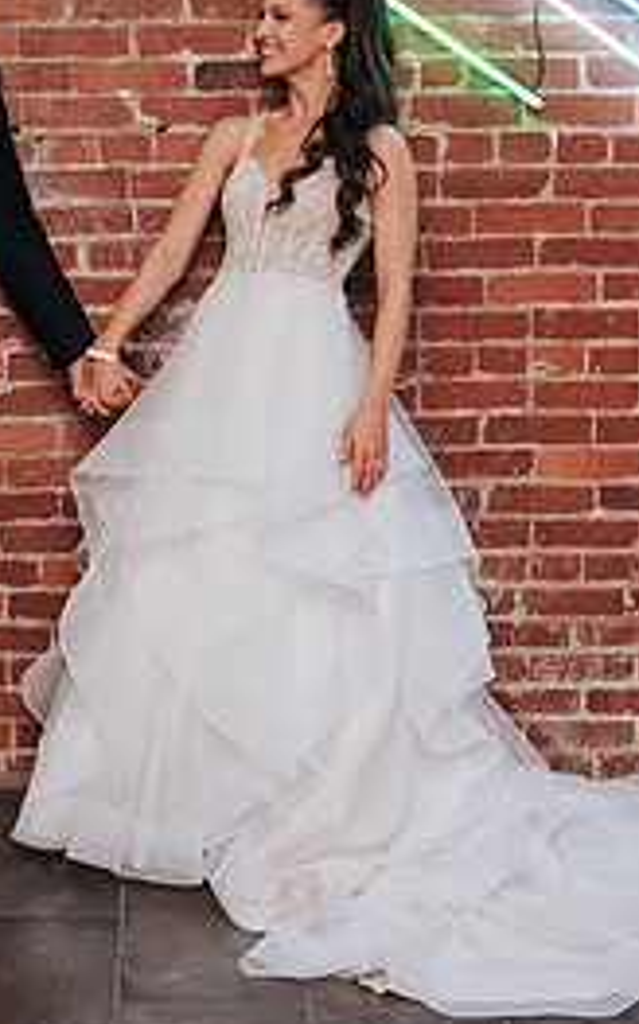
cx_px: 86
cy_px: 382
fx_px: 2400
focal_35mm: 86
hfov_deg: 15.0
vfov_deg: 24.0
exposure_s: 1/125
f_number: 2.8
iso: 640
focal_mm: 35
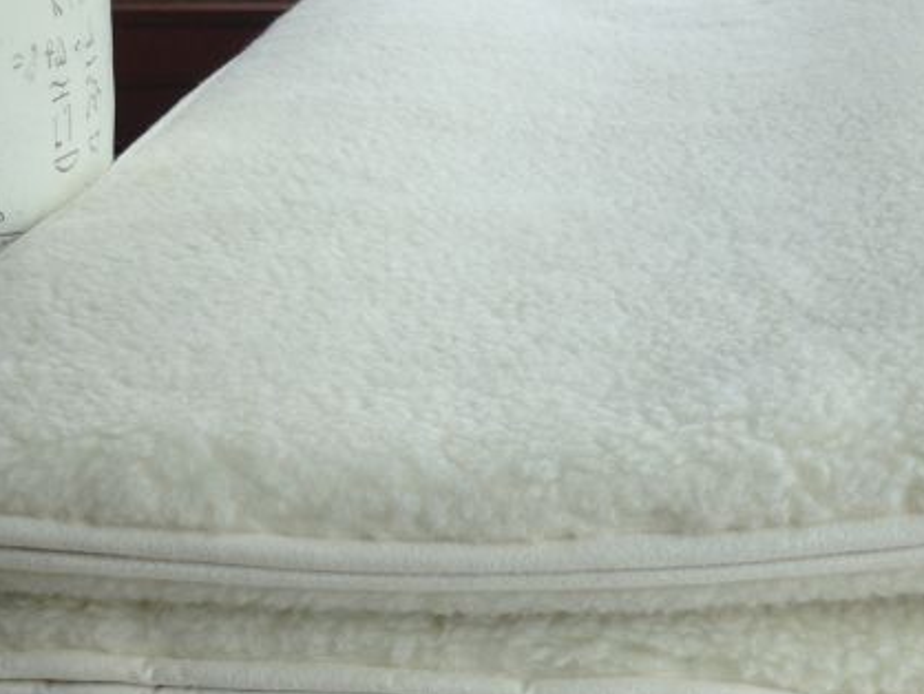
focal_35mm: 56
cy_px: 480
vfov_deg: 25.9
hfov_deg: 34.1
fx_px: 1496
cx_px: 602
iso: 50
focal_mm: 4.13
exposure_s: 1/319
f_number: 2.4
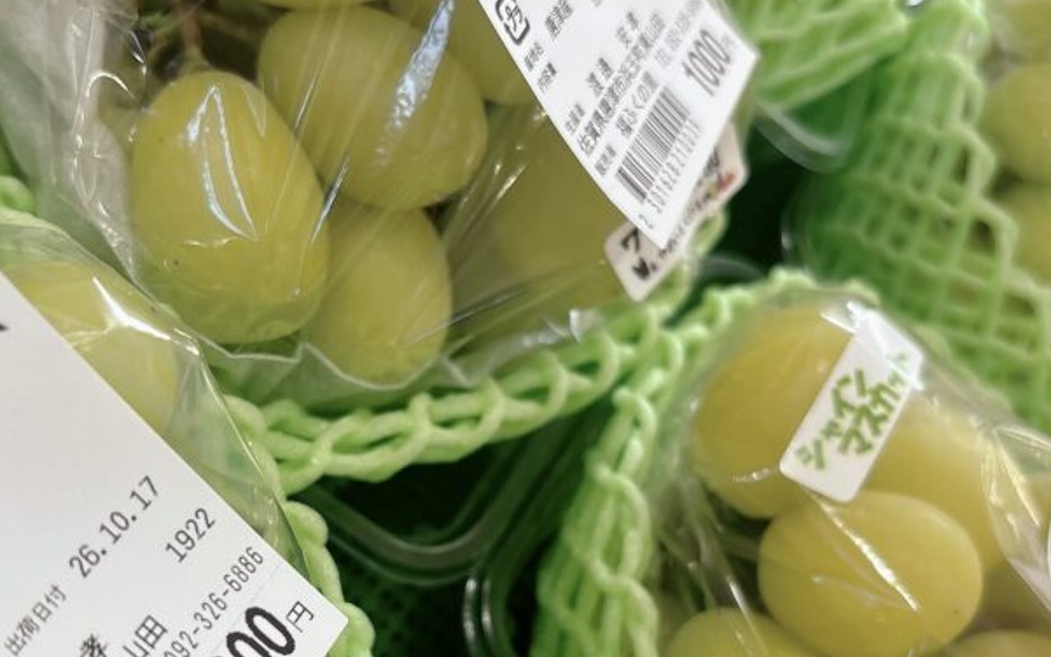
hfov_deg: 45.2
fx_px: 1261
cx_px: 477
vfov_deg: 28.8
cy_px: 496
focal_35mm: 44
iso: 80
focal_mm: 5.96
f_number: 1.6
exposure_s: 1/120
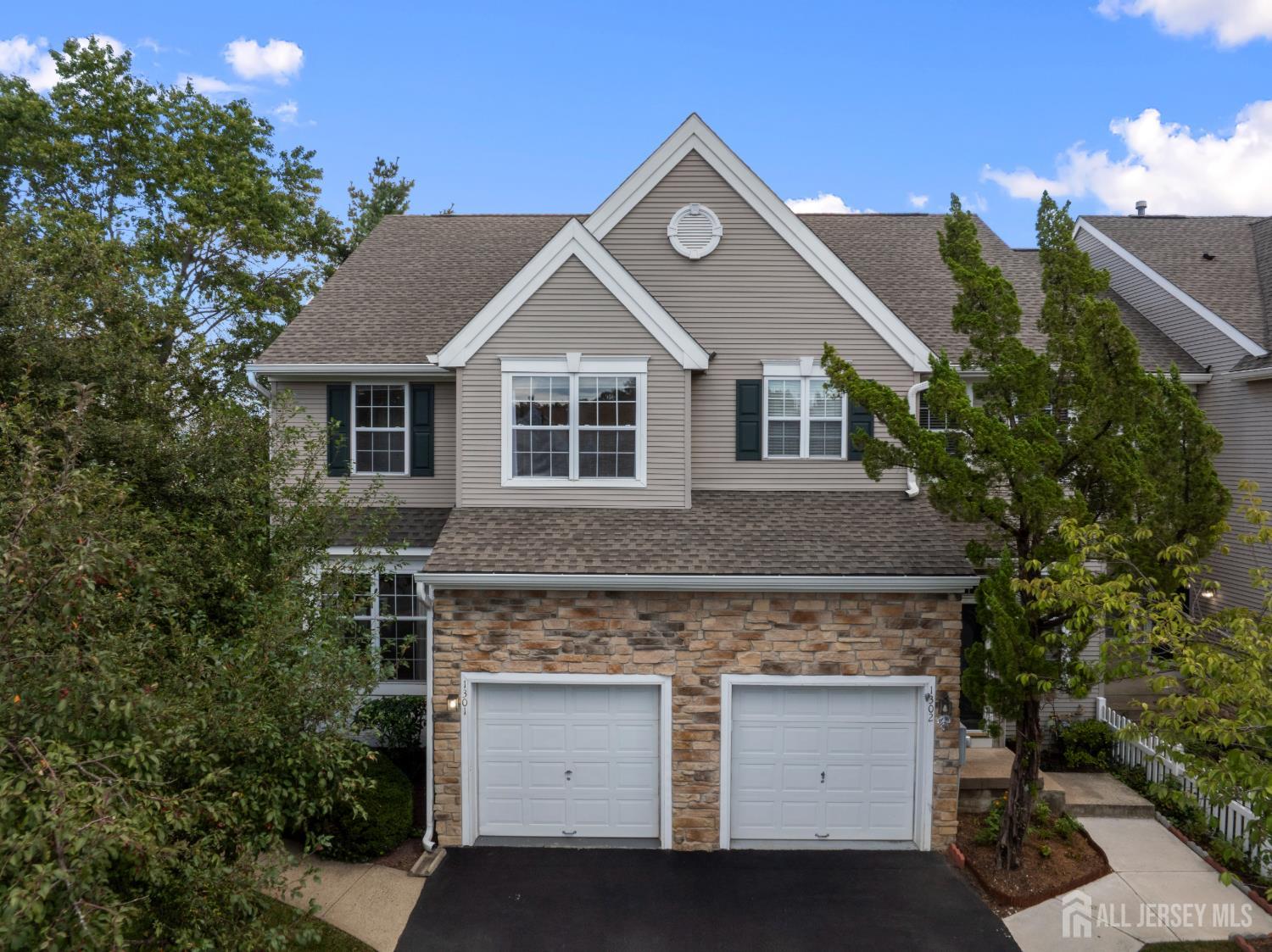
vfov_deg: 56.8
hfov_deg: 71.6
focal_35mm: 24
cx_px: 636
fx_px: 881
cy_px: 476
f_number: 11
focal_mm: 12.29
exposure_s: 1/15
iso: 110
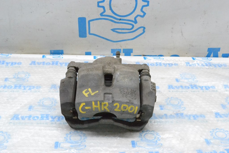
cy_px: 76
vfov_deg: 28.1
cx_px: 114
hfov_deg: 41.1
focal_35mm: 48
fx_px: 305
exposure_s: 1/100
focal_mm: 32
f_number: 11
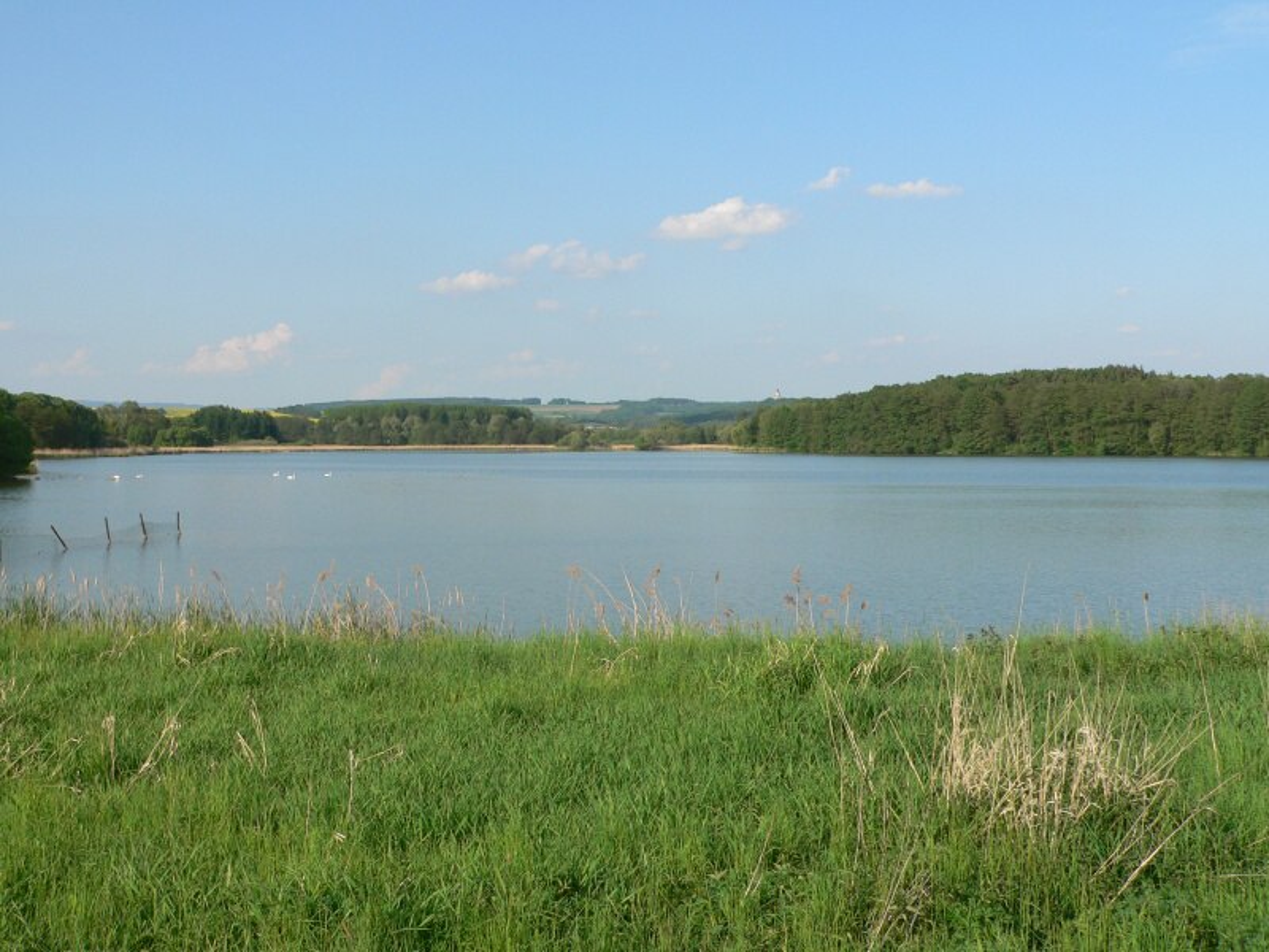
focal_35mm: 45
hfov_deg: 42.1
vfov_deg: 32.2
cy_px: 476
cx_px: 634
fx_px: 1650
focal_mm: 7.4
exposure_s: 1/500
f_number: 4.6
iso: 80
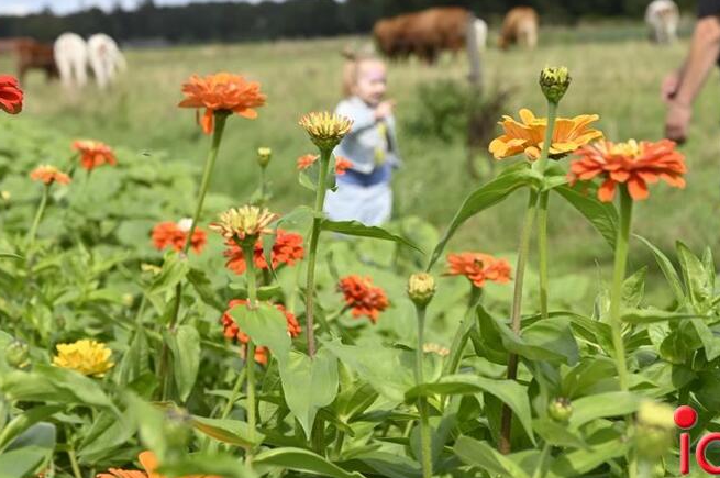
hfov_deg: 20.4
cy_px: 166
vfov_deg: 13.6
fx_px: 1997
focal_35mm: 100
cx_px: 391
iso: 400
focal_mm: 66
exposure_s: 1/800
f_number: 7.1
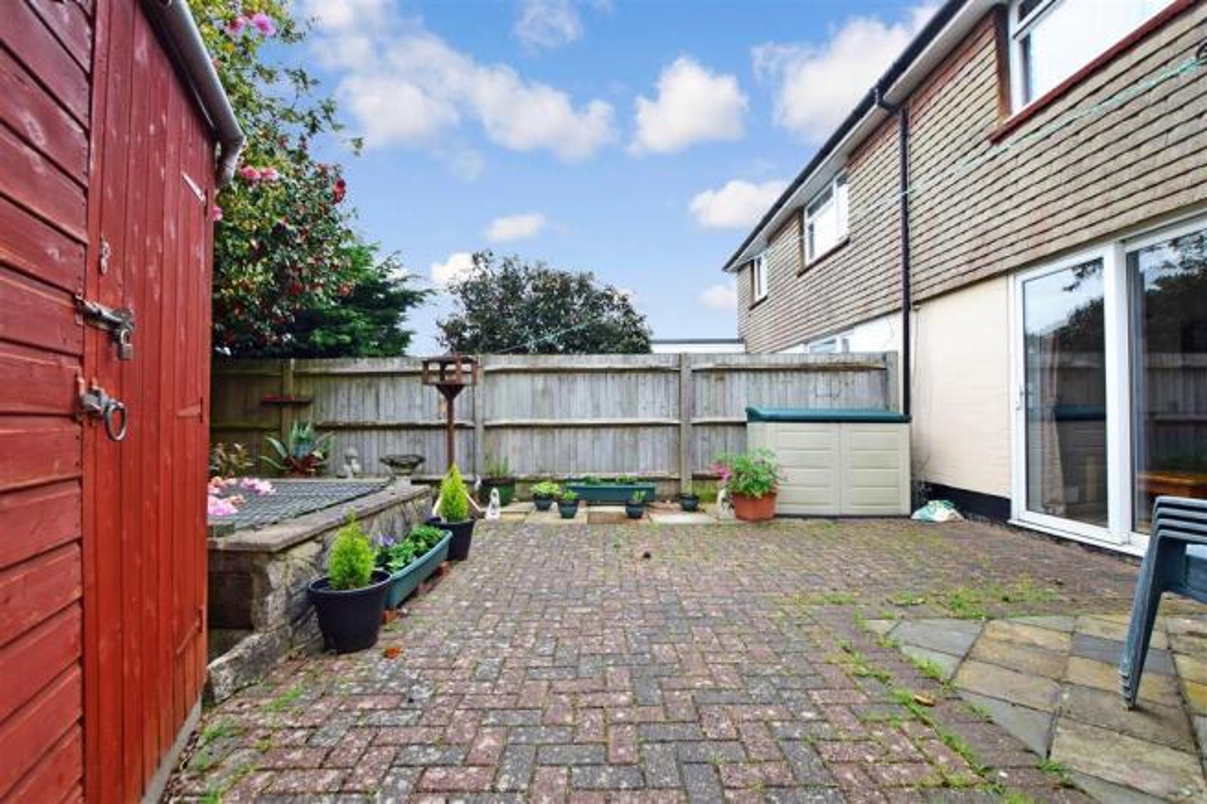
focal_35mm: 15
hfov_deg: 100.4
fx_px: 503
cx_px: 604
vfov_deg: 77.3
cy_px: 402
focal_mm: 10
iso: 400
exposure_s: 1/125
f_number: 7.1
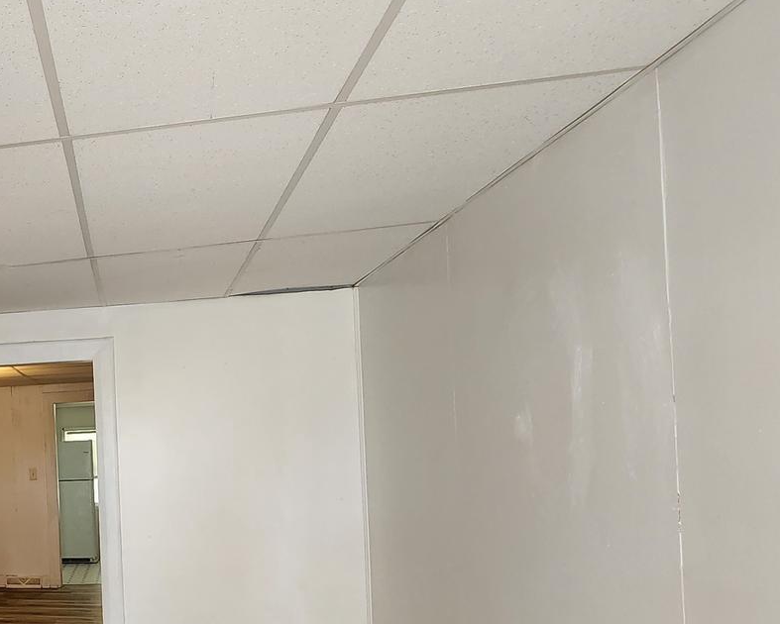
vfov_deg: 43.2
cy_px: 466
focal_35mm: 33
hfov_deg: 42.9
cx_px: -68
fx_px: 762
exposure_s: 1/60
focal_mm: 2.2
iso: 200
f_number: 2.2
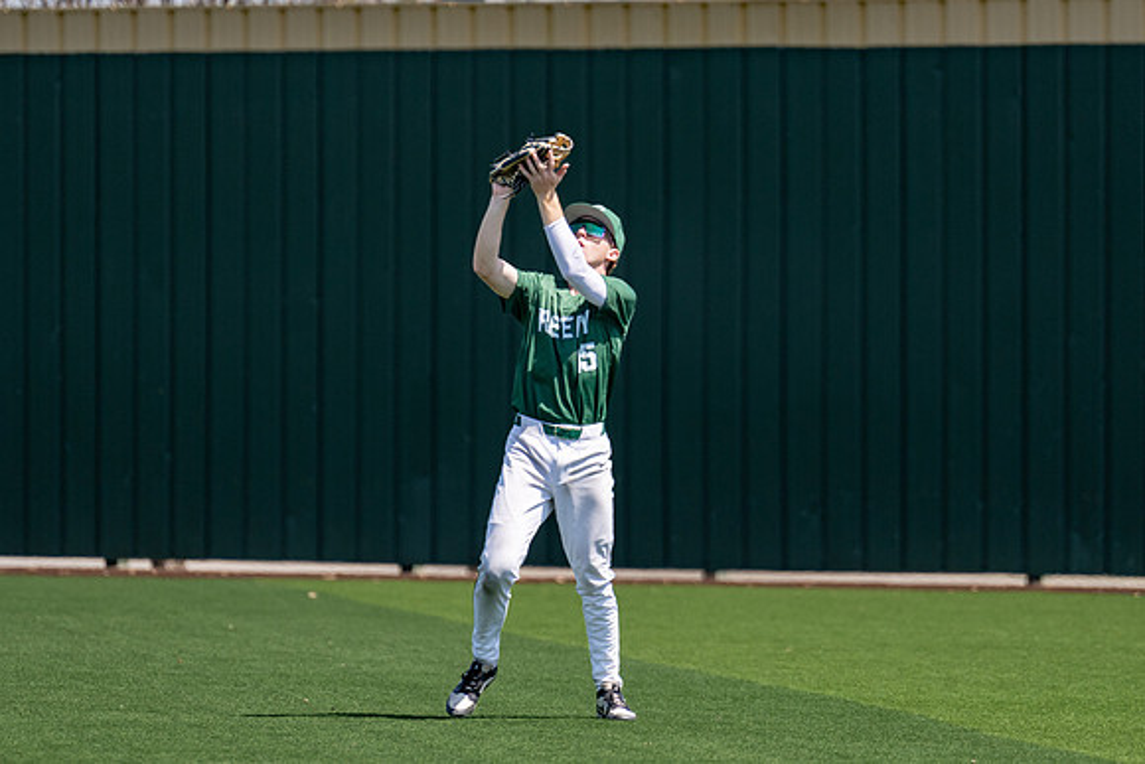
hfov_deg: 5.3
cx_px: 612
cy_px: 366
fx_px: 12486
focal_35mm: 393
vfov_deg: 3.5
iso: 320
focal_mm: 280
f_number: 4
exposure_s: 1/3200
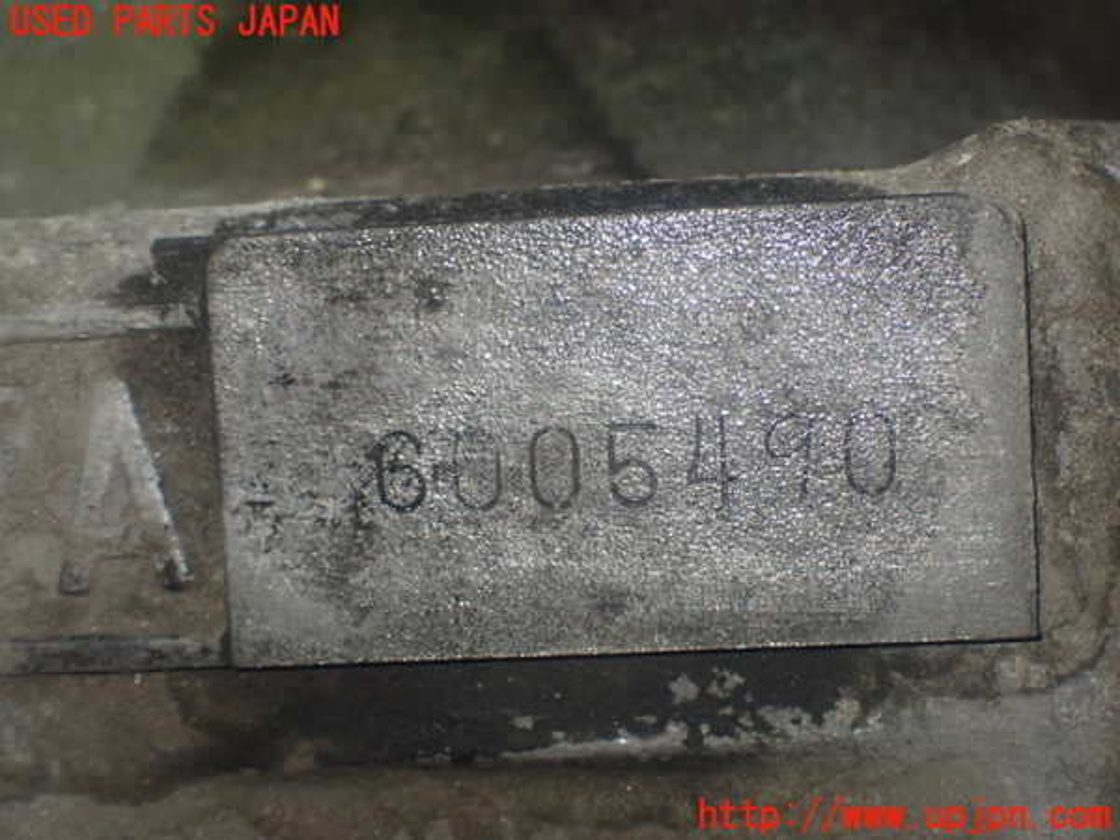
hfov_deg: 25.3
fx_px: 2491
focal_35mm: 77
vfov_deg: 19.1
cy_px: 420
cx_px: 560
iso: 800
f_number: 4.1
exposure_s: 1/30
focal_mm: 13.65
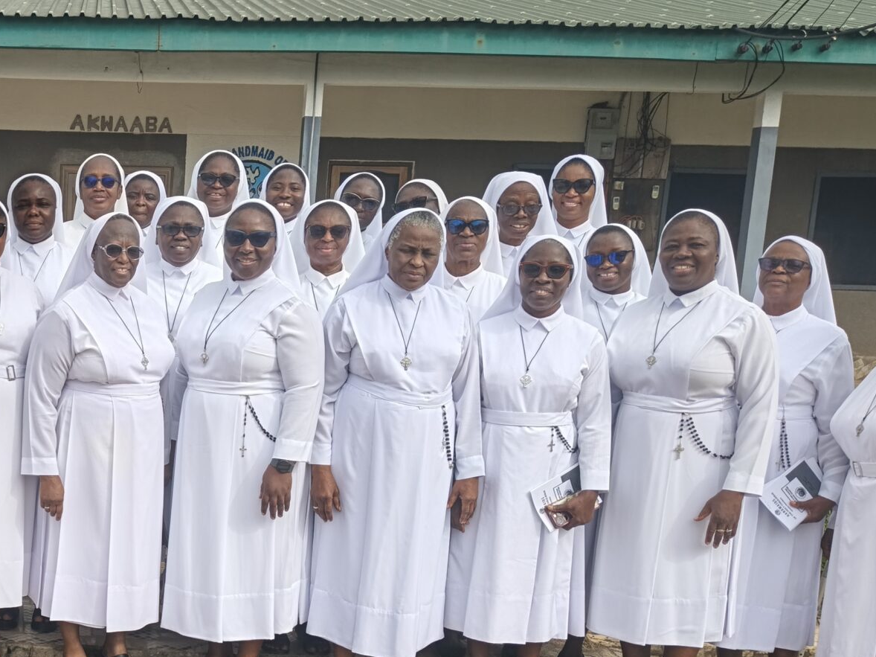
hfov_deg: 35.2
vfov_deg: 28.6
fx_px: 1265
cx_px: 36
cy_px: 512
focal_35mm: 50
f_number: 1.8
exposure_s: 1/928
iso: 52
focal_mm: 5.56
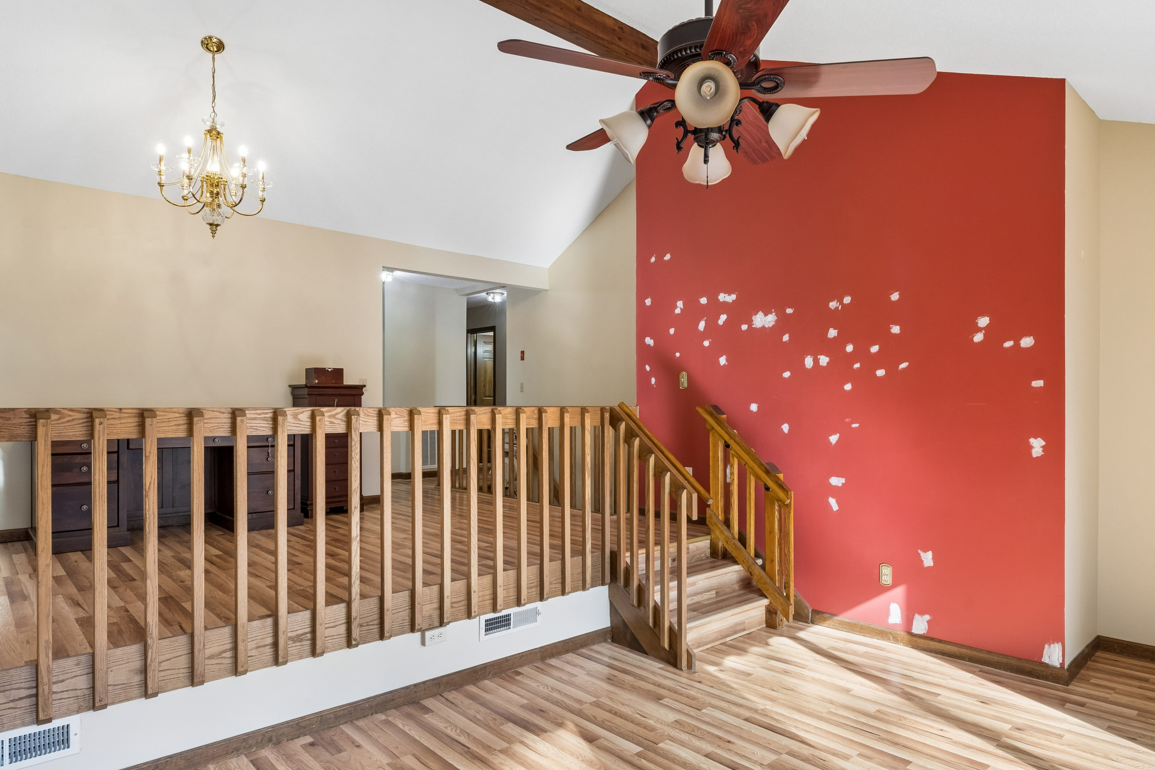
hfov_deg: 81.1
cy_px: 408
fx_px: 674
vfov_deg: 59.4
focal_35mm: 21
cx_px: 618
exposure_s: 1/13
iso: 400
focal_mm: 14
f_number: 13
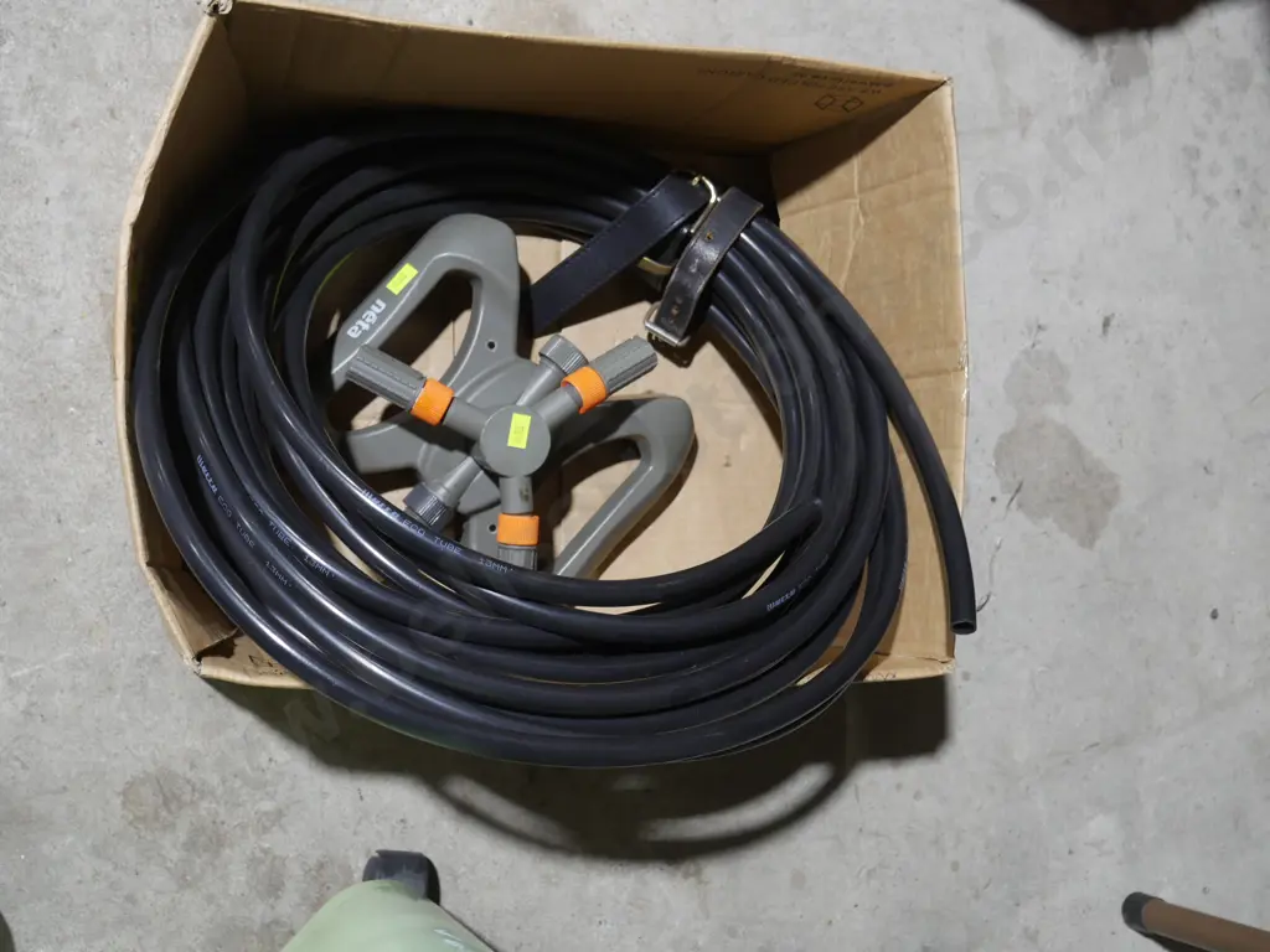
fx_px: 1468
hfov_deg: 46.8
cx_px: 635
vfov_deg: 36.0
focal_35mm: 40
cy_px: 476
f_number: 4.5
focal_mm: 20
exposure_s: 1/60
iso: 640
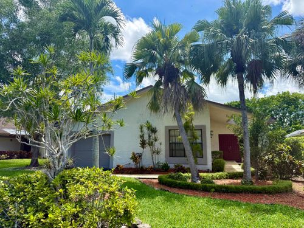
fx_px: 211
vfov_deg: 56.8
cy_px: 114
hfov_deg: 71.6
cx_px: 152
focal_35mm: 24
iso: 100
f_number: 1.78
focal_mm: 6.76
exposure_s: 1/3145
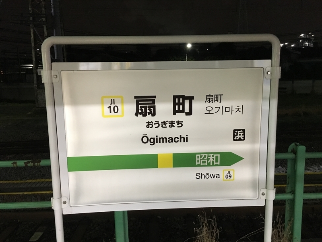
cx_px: 161
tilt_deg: -9.0
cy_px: 121
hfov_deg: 61.7
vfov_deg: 48.2
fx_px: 270
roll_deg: +1.5
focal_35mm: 29
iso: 250
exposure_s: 1/15
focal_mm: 4.15
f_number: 2.2
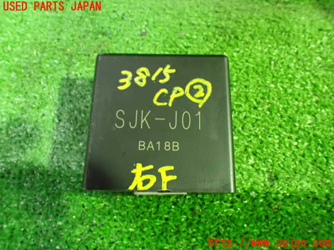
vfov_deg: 46.8
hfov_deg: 60.0
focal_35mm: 30
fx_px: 289
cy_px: 125
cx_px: 167
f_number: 2.3
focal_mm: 5.4
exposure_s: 1/30
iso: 1250
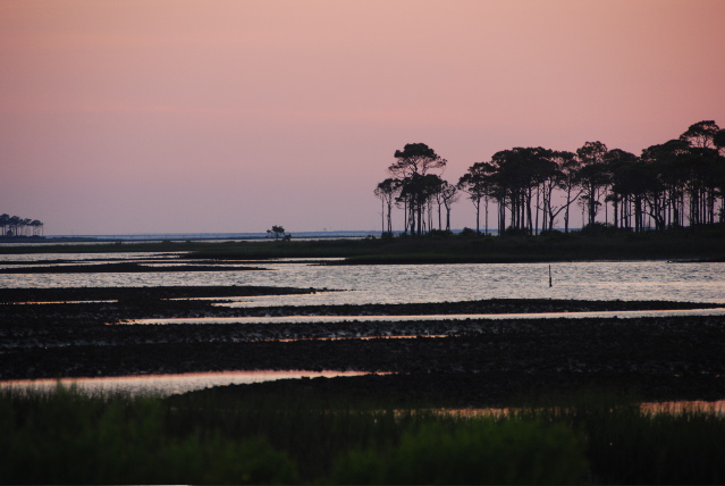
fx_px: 5142
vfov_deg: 5.4
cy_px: 243
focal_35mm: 255
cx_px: 362
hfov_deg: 8.1
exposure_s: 1/50
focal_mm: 170
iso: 100
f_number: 5.6
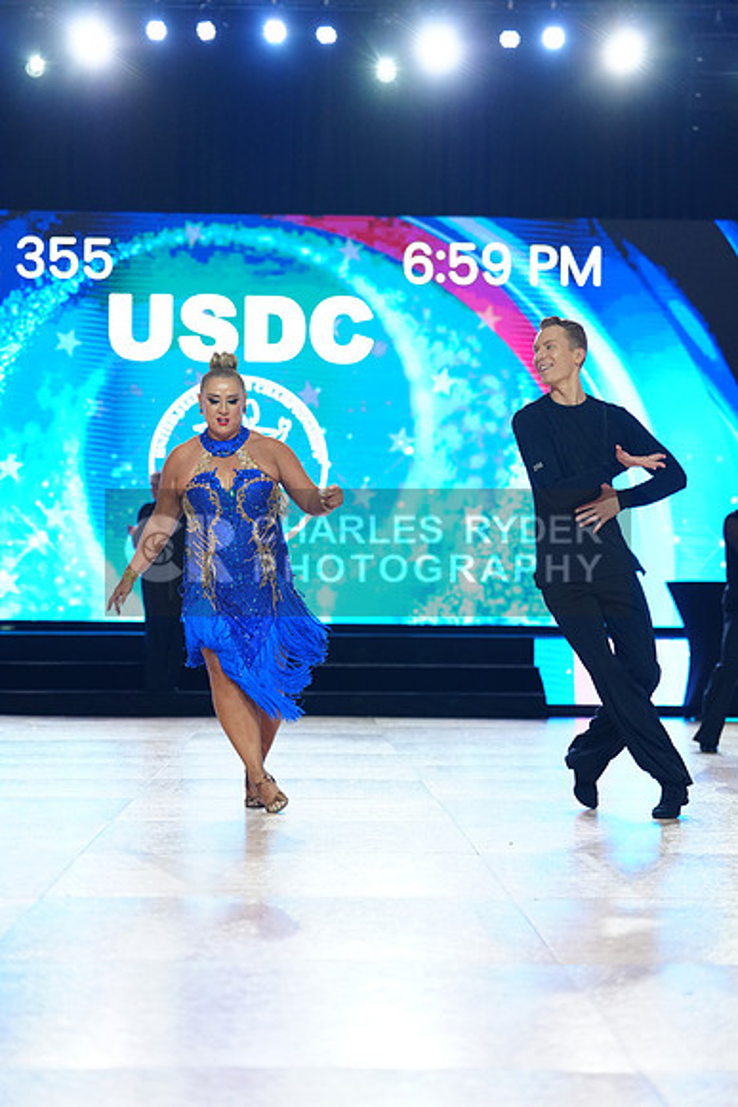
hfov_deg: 17.5
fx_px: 2397
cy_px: 554
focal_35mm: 78
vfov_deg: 26.0
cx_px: 369
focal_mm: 78
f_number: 2.8
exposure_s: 1/500
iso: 2000
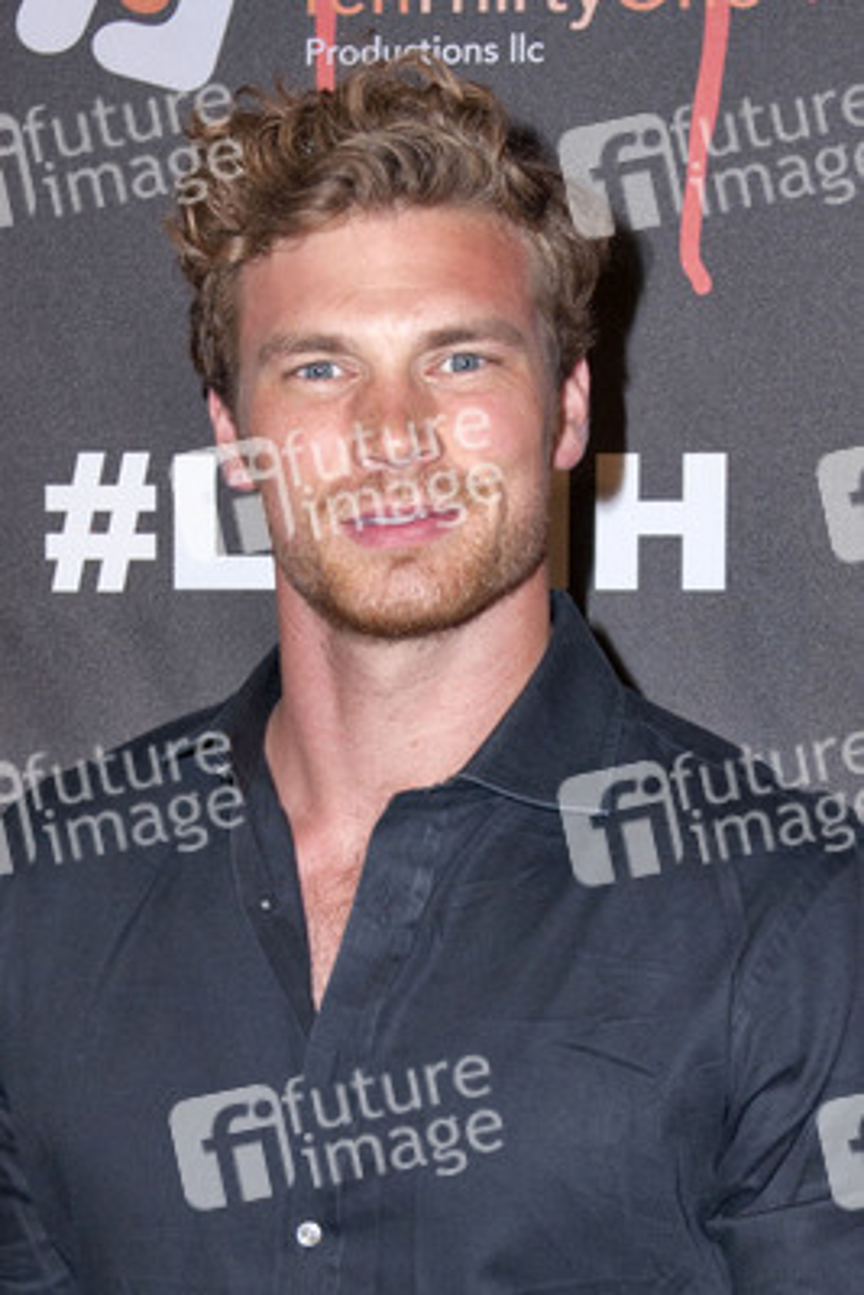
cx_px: 432
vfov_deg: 54.4
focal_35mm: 35
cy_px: 648
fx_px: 1259
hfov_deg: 37.9
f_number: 4.5
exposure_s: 1/400
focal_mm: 35
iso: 400
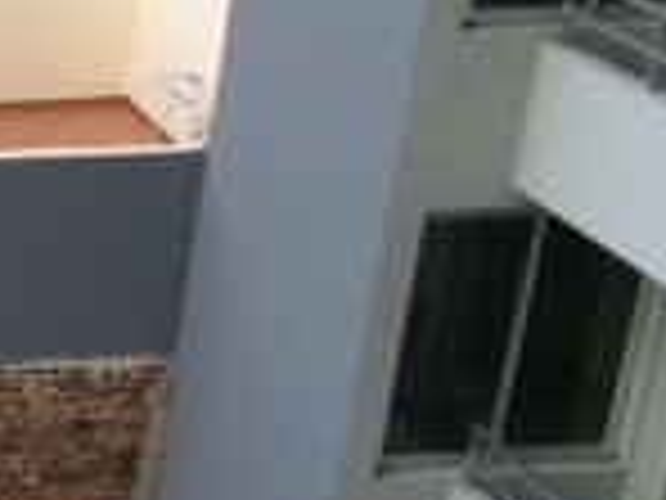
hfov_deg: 13.1
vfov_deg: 10.9
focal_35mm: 130
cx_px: -662
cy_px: 784
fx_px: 2501
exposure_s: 1/120
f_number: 2.2
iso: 50
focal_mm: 4.12
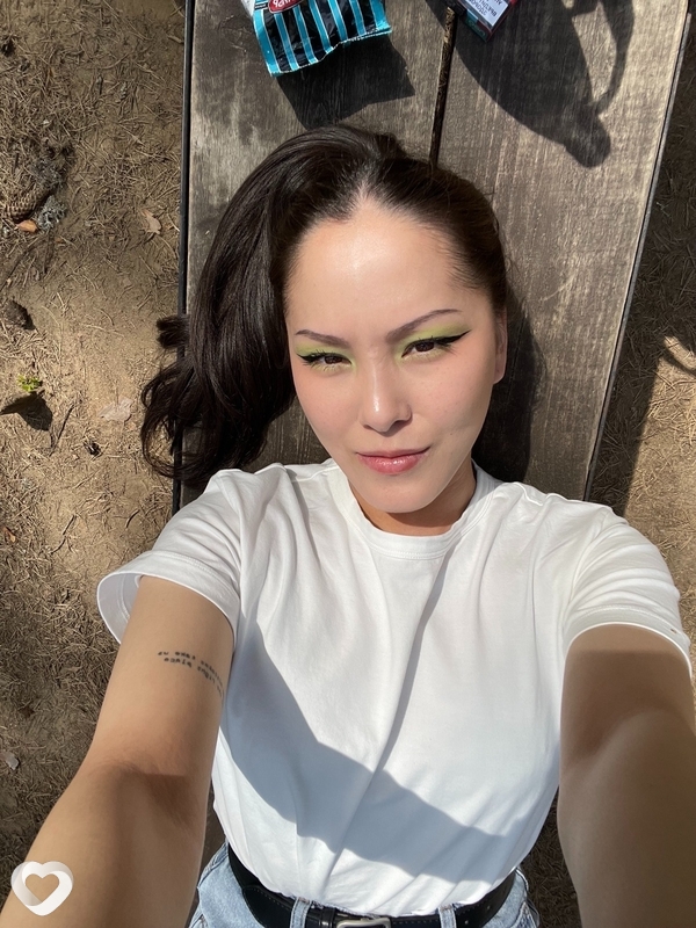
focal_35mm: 23
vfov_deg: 73.9
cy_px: 464
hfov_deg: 58.9
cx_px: 348
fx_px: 617
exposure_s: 1/857
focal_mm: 2.71
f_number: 2.2
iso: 25
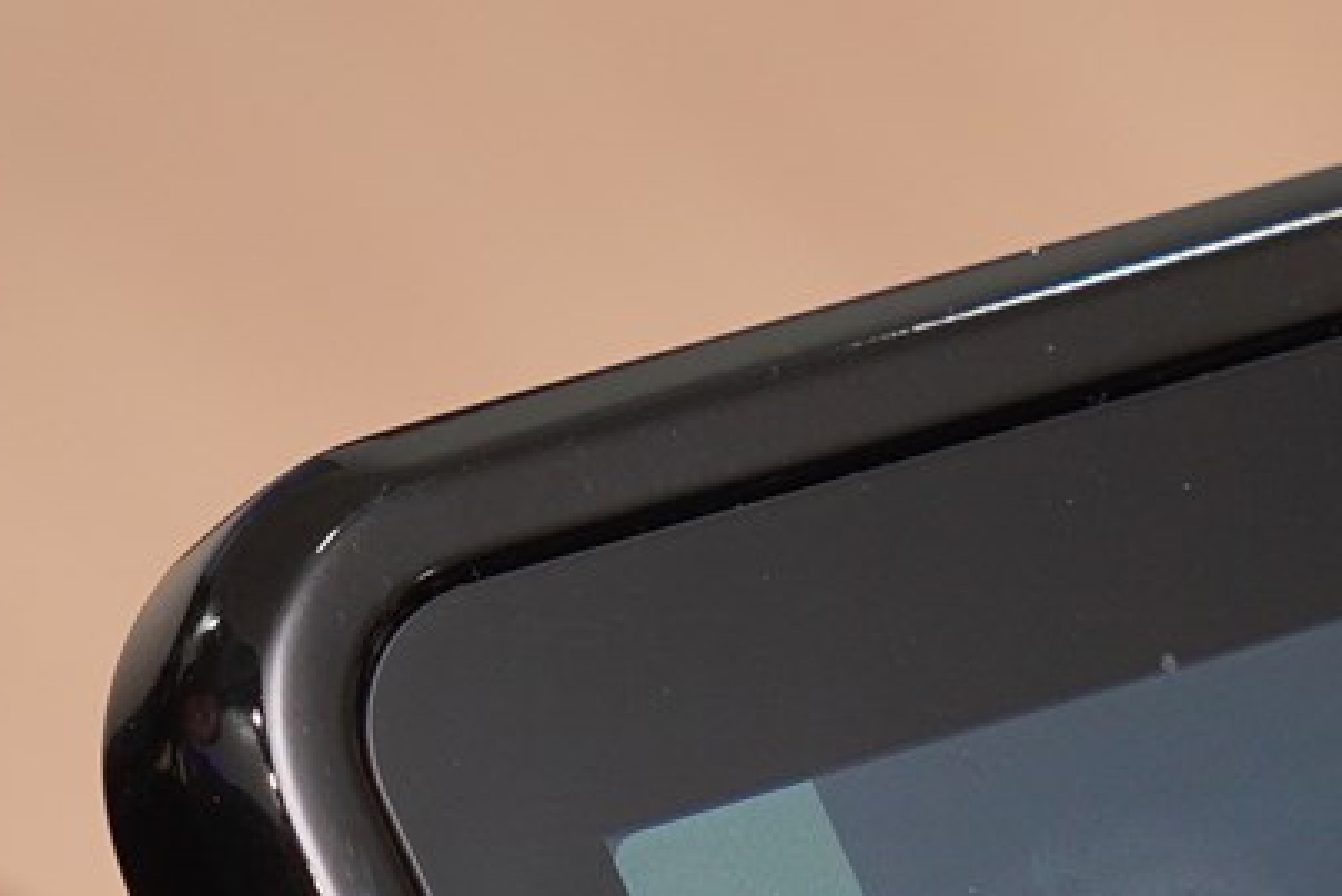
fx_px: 10665
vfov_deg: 4.7
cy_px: 1699
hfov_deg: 7.1
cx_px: 1608
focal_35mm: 286
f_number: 5.6
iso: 200
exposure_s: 1/60
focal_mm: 40
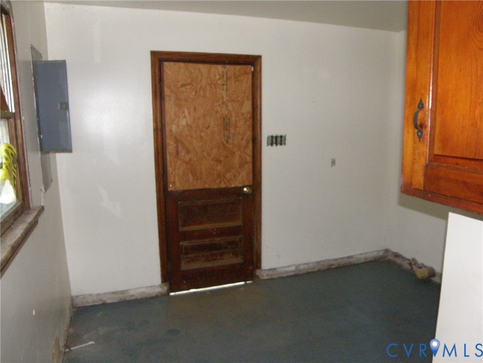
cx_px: 242
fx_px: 363
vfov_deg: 53.1
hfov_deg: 67.3
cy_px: 182
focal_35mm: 26
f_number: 3.2
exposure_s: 1/13
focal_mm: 4.6
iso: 400
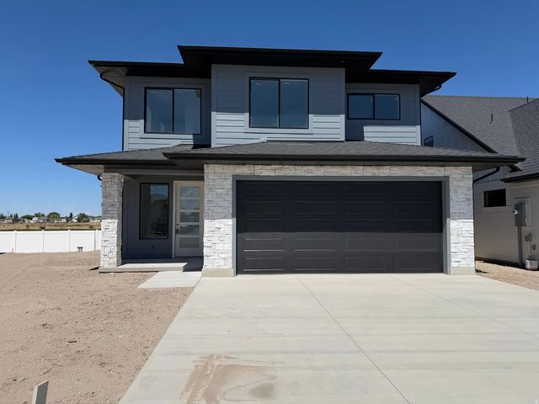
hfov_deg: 71.6
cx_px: 270
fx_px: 374
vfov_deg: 56.8
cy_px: 202
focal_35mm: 24
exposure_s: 1/9091
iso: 80
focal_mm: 6.76
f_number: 1.78
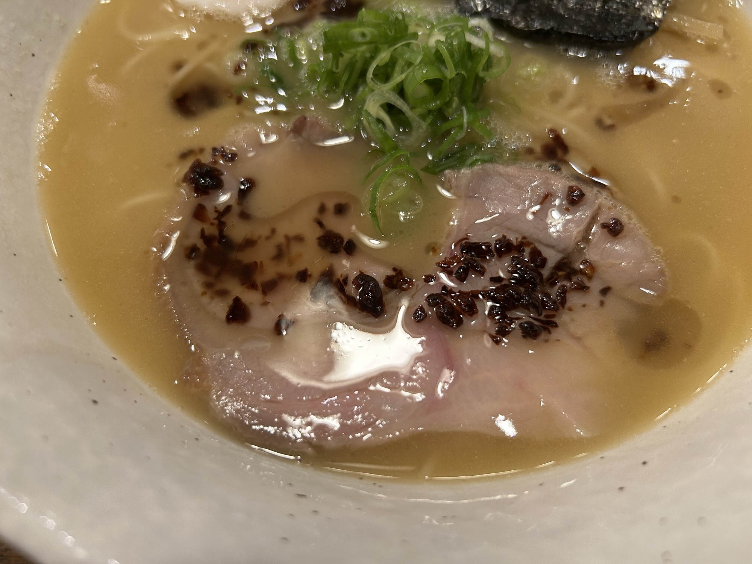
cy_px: 282
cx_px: 376
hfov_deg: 67.3
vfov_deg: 53.1
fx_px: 565
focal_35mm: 26
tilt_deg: -64.5
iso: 100
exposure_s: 1/50
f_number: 1.5
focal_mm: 5.7
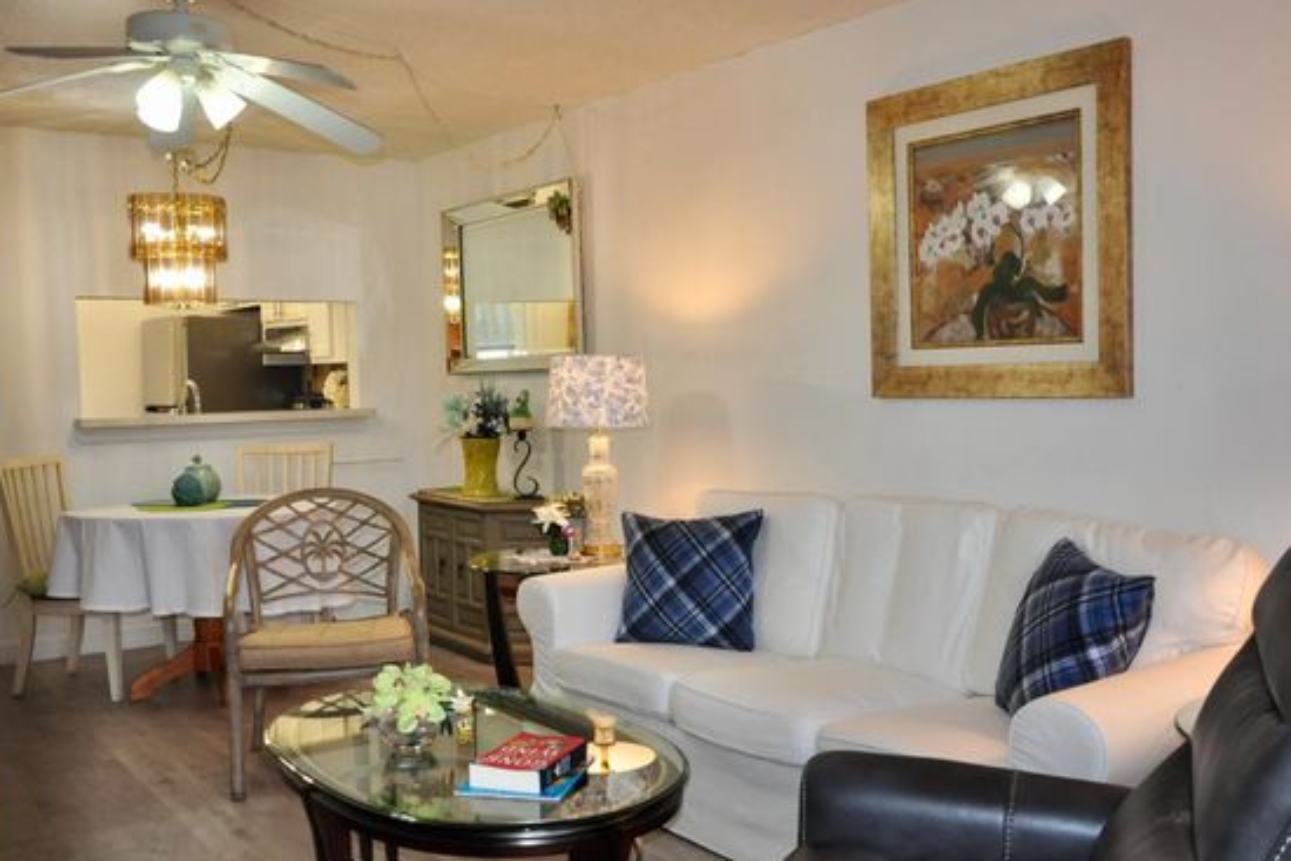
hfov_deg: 52.3
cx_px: 695
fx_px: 1312
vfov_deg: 36.3
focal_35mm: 37
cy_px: 494
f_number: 4
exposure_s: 1/160
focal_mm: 21
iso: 800
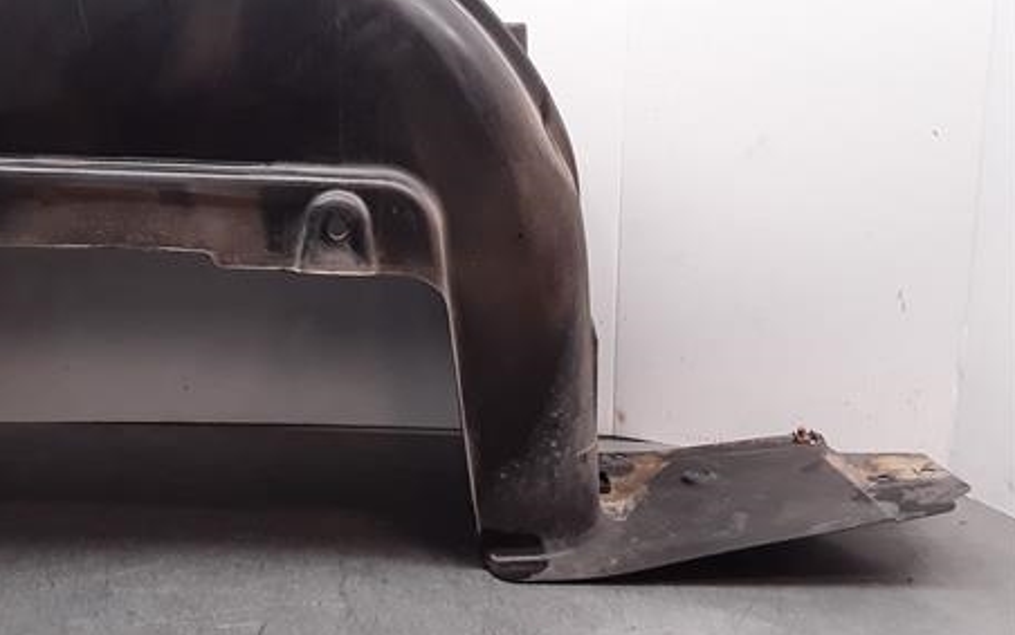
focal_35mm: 42
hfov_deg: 46.1
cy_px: 195
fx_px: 1162
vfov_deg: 30.3
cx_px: 303
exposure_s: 1/108
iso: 100
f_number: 1.9
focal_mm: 2.91
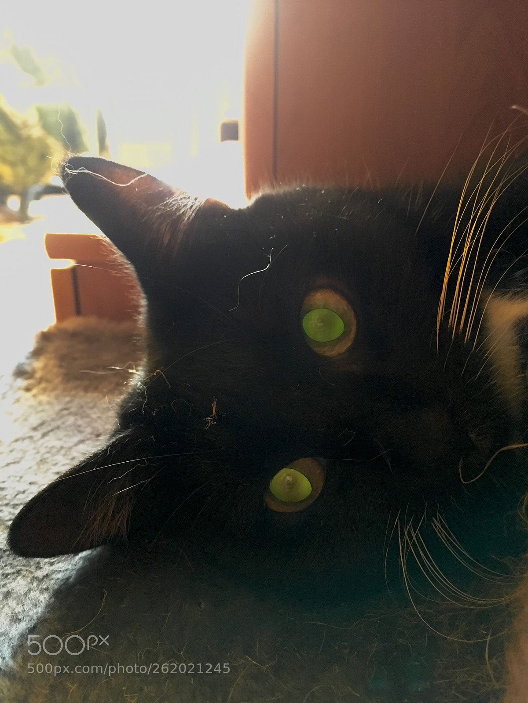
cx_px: 264
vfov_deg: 61.7
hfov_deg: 48.2
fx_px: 590
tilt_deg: -21.8
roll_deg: -1.8
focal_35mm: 29
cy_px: 352
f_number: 2.2
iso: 640
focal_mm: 4.15
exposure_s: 1/17
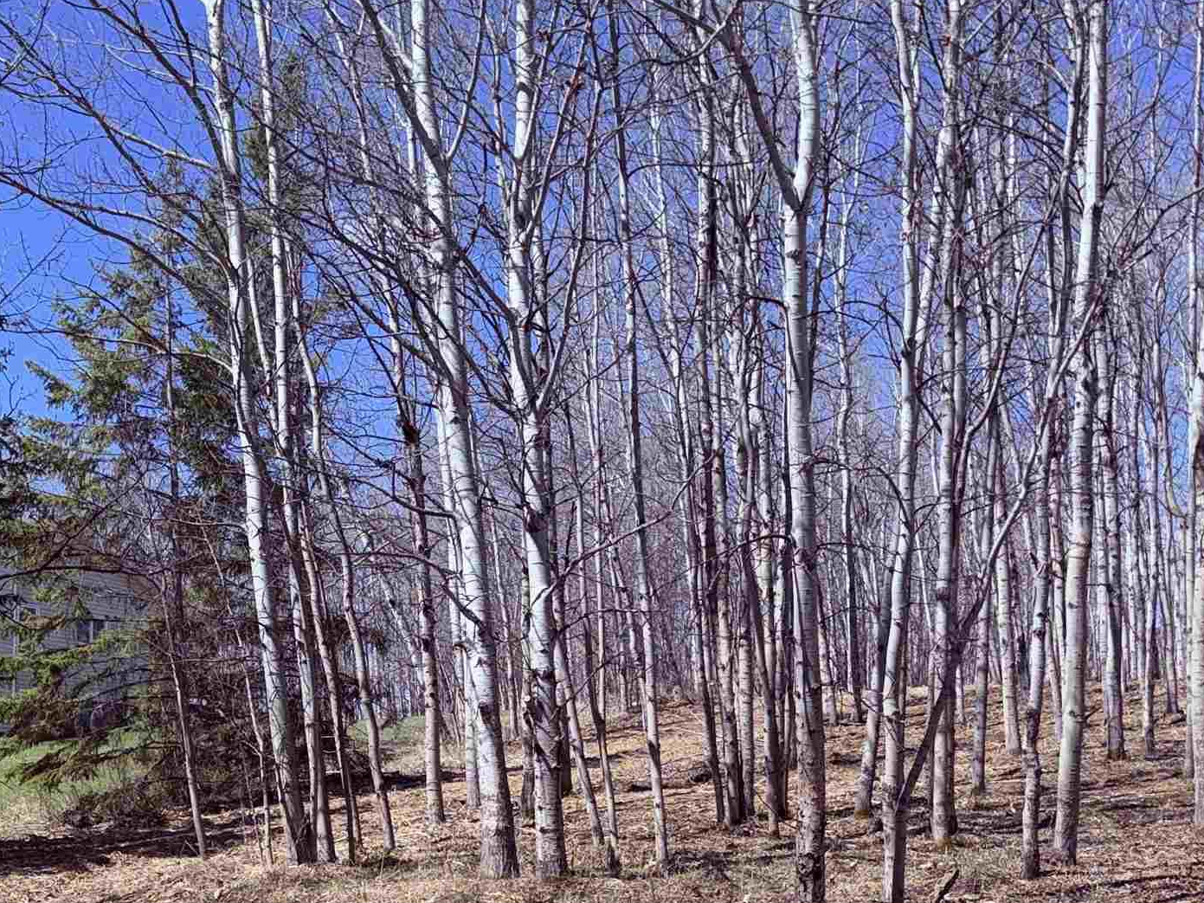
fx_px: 1843
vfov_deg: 26.7
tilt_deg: +1.4
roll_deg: -0.4
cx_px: 397
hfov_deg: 35.8
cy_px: 782
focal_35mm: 53
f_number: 1.78
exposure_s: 1/5319
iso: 50
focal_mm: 6.76
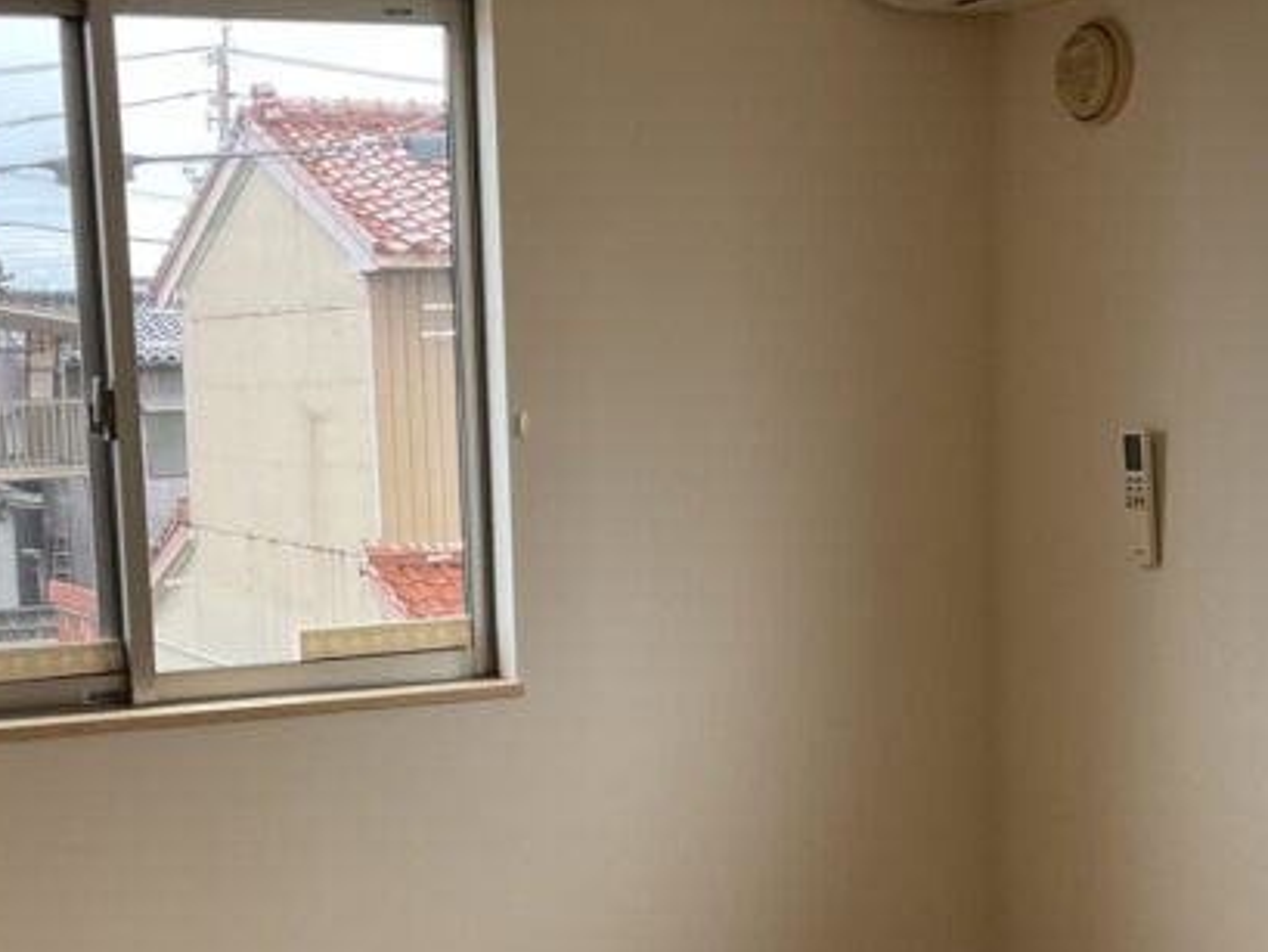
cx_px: 555
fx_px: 2492
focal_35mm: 68
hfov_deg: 28.5
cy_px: 741
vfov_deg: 21.4
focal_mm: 3
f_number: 1.8
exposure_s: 1/140
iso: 20
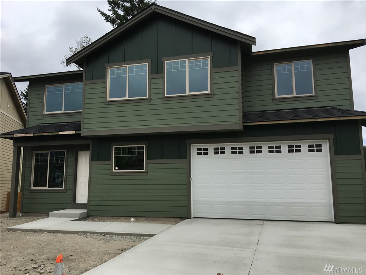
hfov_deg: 61.7
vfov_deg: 48.2
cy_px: 138
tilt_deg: +9.0
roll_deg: +0.3
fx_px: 307
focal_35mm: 29
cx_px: 183
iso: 25
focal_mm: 4.15
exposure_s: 1/1832
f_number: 2.2
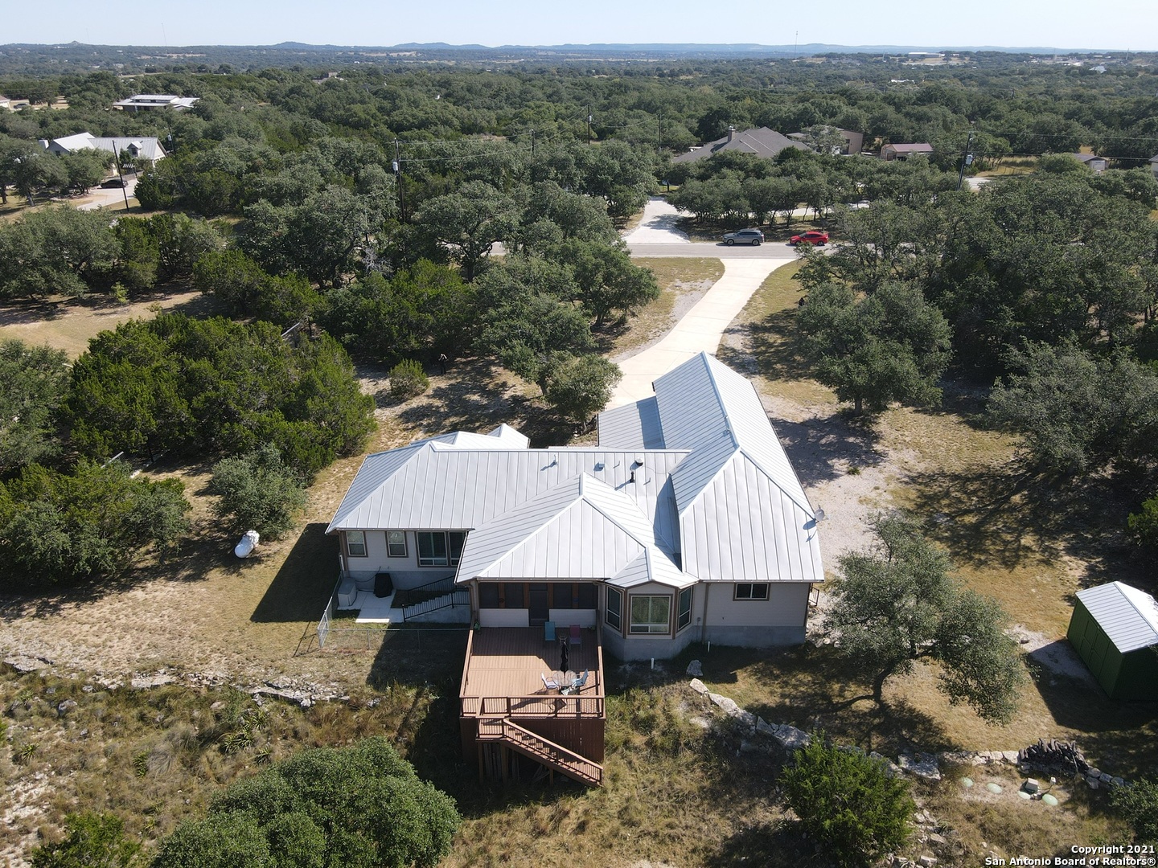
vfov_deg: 56.8
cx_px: 579
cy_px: 434
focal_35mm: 24
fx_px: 803
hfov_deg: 71.6
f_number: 2.8
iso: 100
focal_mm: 4.5
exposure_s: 1/400
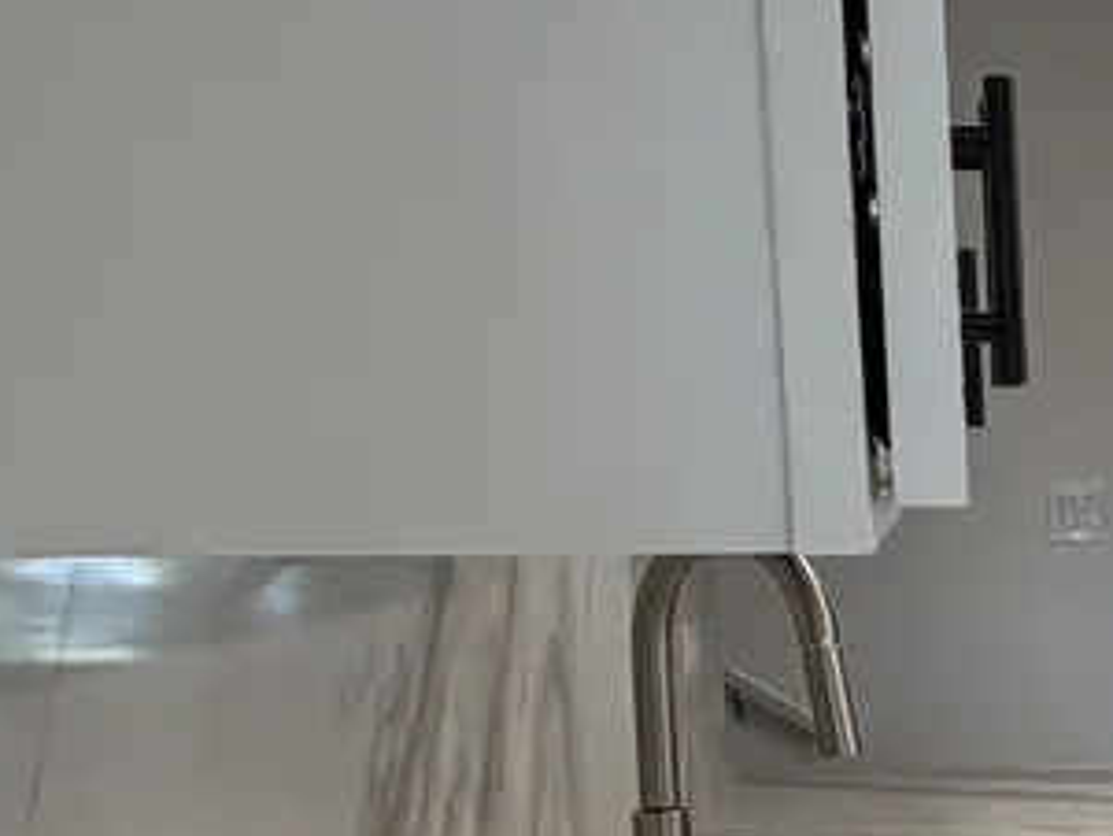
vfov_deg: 21.6
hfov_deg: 20.3
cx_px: 2026
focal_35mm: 67
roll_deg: -0.1
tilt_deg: -5.6
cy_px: 718
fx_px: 2155
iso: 160
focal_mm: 2.22
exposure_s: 1/120
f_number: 2.2
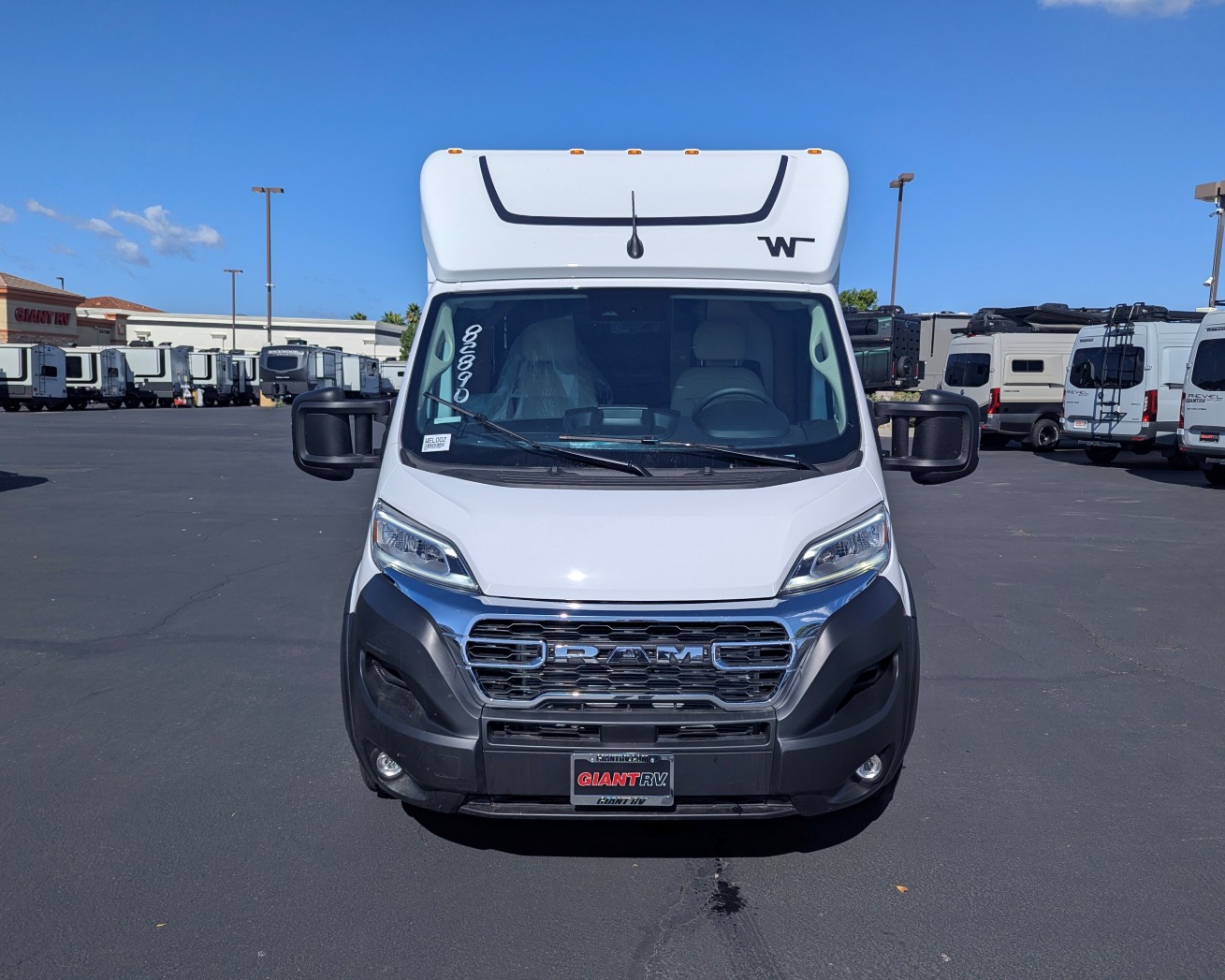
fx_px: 906
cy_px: 490
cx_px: 610
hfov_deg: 68.1
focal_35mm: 25
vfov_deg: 56.8
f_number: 1.85
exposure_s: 1/4717
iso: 45
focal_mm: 6.81
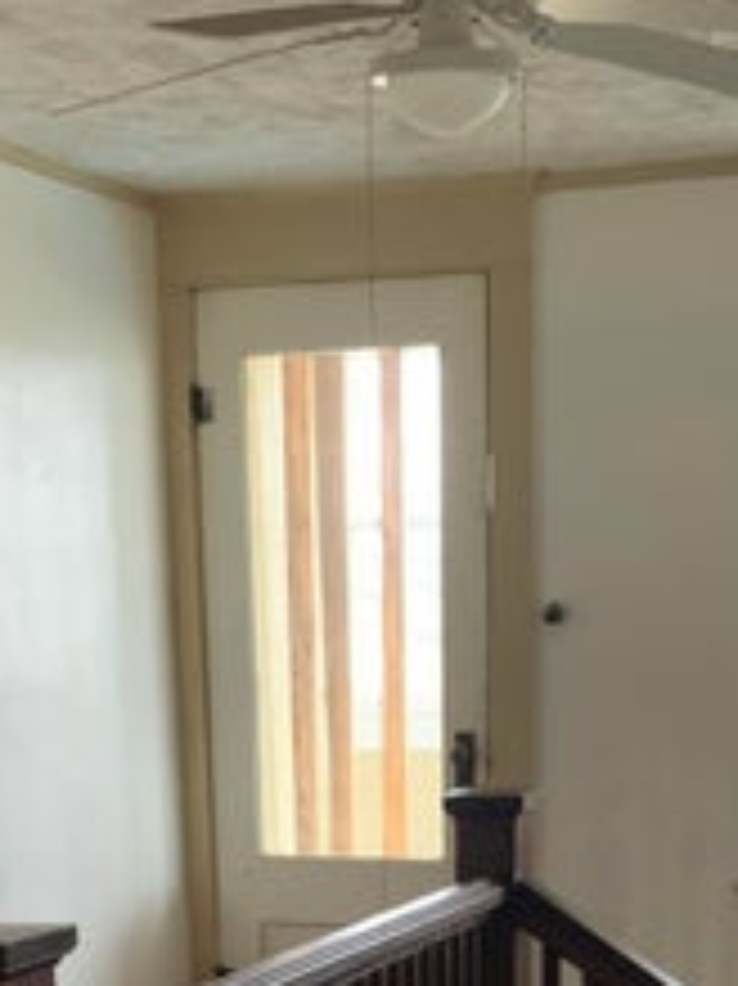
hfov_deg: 19.4
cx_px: 382
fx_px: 2162
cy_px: 1211
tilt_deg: -14.4
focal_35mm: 76
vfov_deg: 23.3
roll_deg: +1.2
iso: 400
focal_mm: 4.25
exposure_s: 1/31
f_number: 1.8
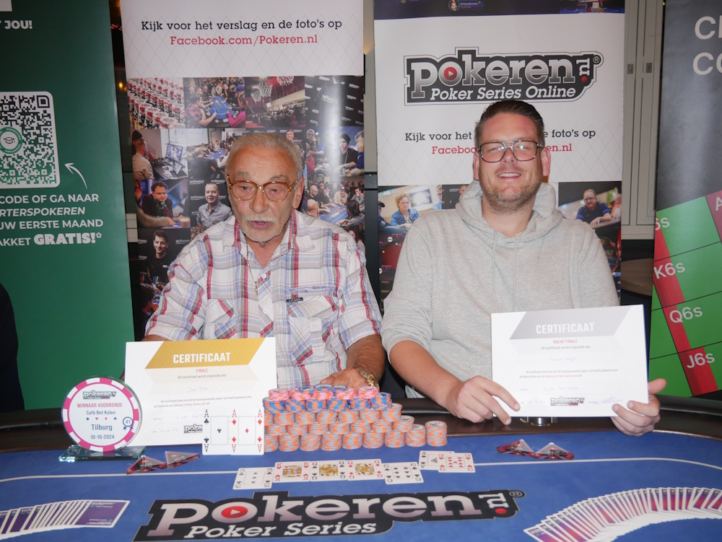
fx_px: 751
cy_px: 271
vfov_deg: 39.7
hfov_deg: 51.3
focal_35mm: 36
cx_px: 361
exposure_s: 1/60
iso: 800
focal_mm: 18
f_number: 3.9
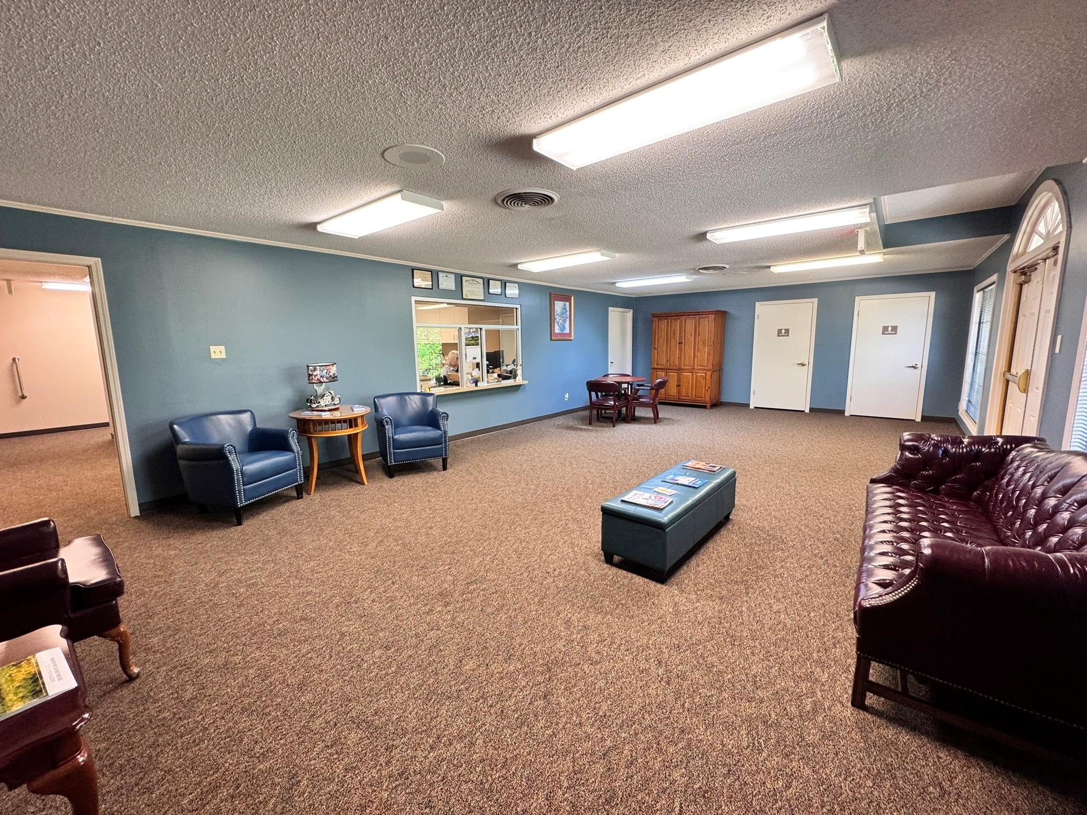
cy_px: 408
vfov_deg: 85.7
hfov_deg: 102.1
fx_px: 440
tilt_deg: -8.1
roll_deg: +0.6
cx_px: 544
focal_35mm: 14
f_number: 2.2
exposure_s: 1/60
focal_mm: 2.22
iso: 200
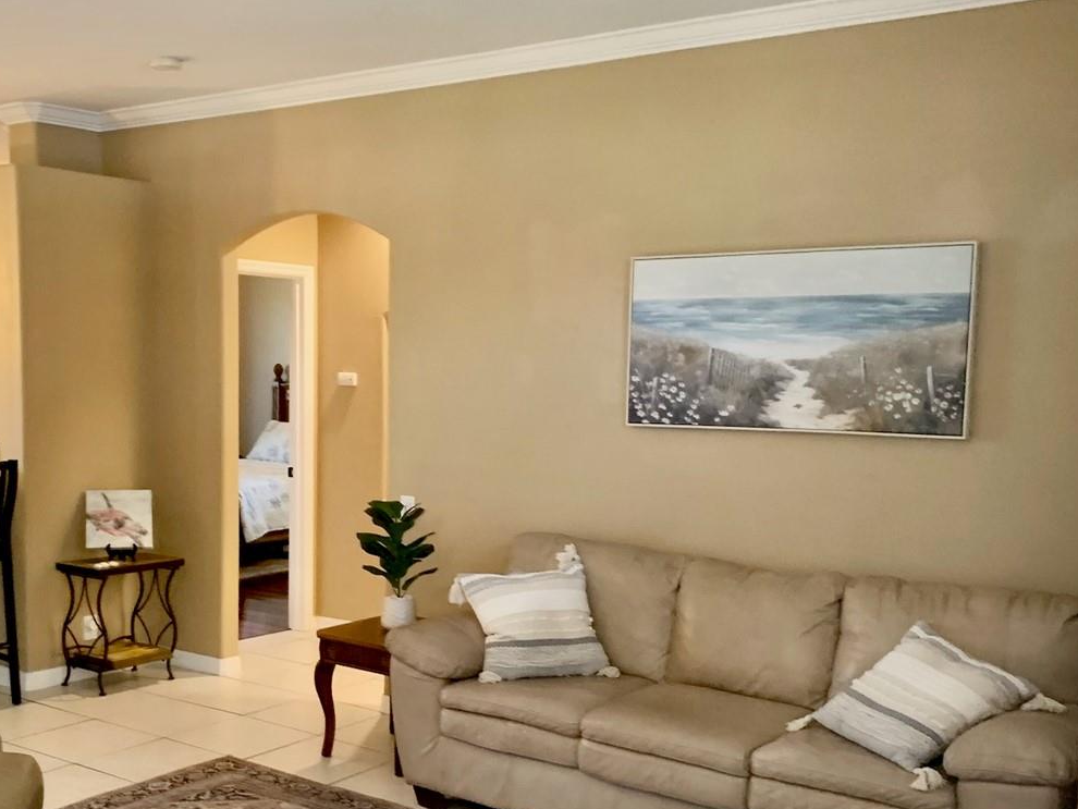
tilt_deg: -7.6
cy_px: 547
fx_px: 1308
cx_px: 430
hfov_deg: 44.5
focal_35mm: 42
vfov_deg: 34.0
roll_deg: -0.8
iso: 250
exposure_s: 1/60
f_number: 1.8
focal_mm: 4.25
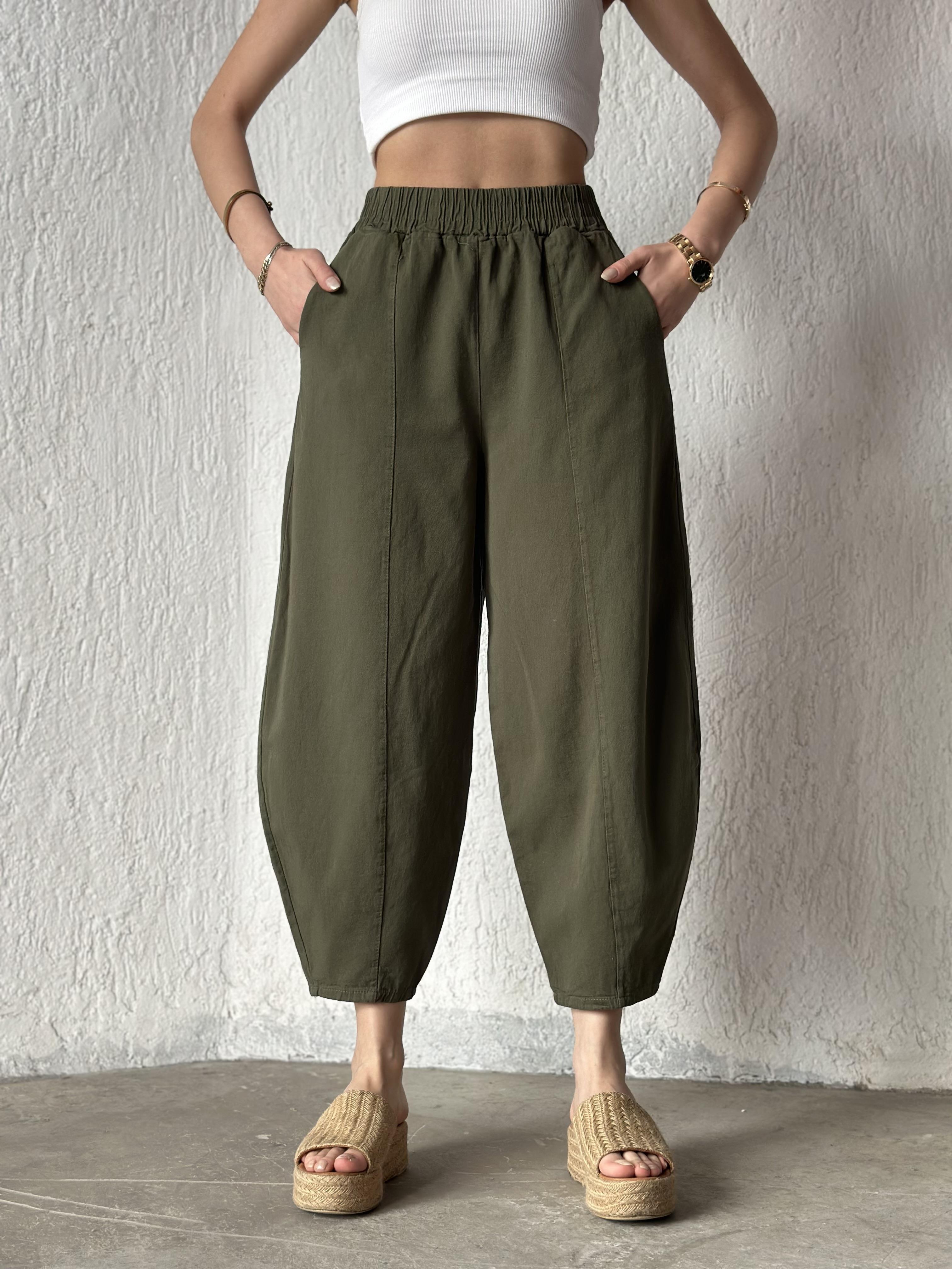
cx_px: 476
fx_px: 1760
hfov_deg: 30.3
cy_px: 634
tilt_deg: +1.9
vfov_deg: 39.7
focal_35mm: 48
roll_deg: -0.8
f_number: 1.78
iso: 100
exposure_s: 1/121
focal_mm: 6.86
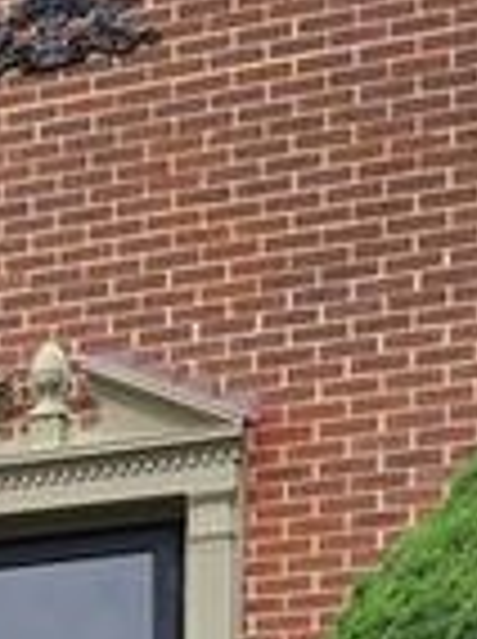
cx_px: -225
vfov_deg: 15.8
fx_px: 1990
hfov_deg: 13.0
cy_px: 1114
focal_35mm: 108
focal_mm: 6.3
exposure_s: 1/180
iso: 200
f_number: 1.7
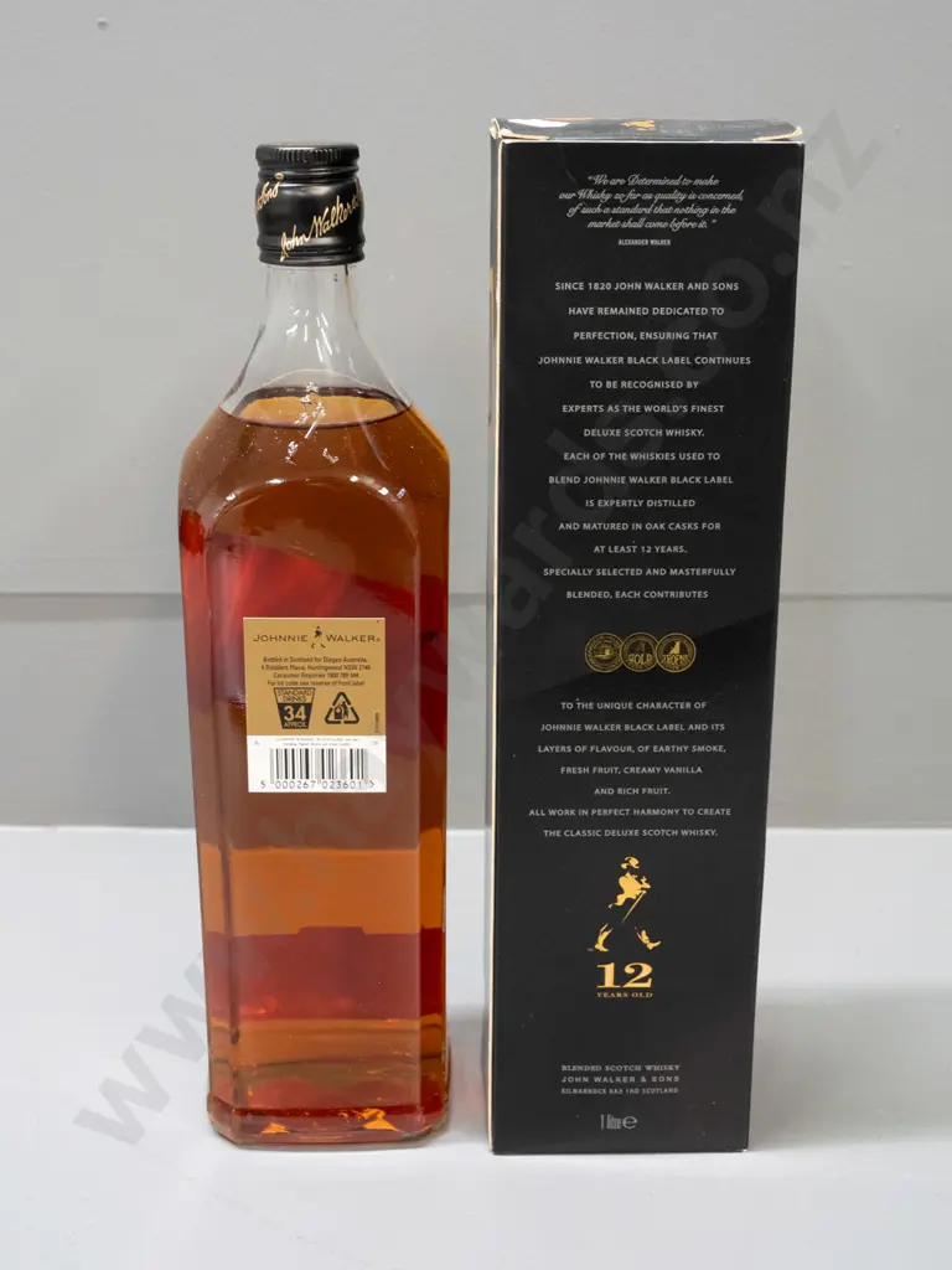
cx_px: 476
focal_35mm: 52
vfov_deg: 36.8
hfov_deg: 28.0
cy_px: 635
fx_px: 1907
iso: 3200
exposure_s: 1/80
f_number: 5.6
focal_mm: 26
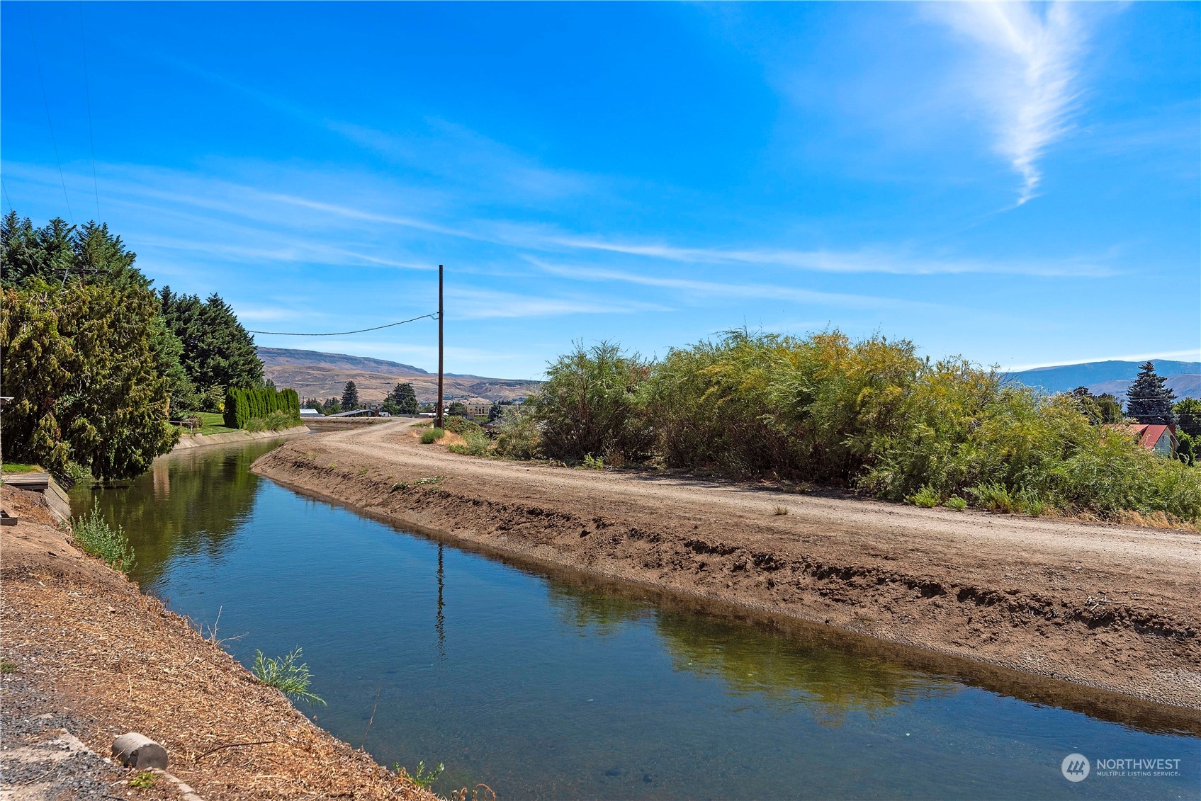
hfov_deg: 69.4
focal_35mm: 26
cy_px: 400
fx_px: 868
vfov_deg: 49.6
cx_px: 600
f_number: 8
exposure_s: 1/1600
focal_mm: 26
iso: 100
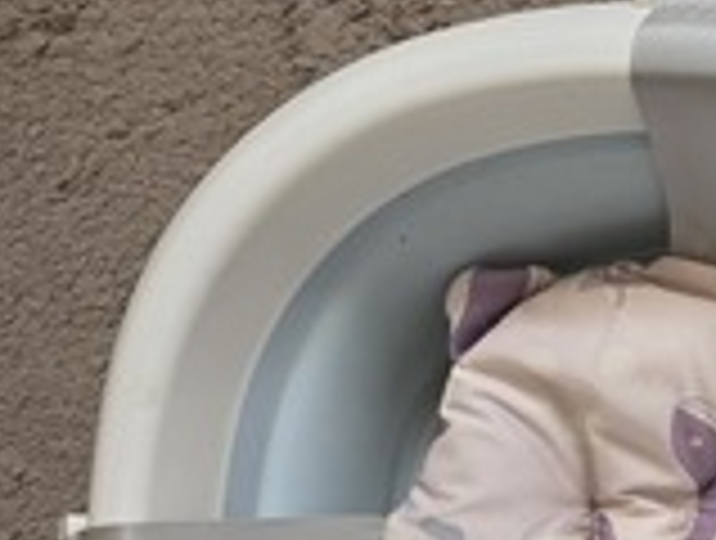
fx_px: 1368
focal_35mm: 66
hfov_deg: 24.3
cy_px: 565
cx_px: 1011
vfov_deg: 21.4
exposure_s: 1/100
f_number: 1.7
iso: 200
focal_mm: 6.3
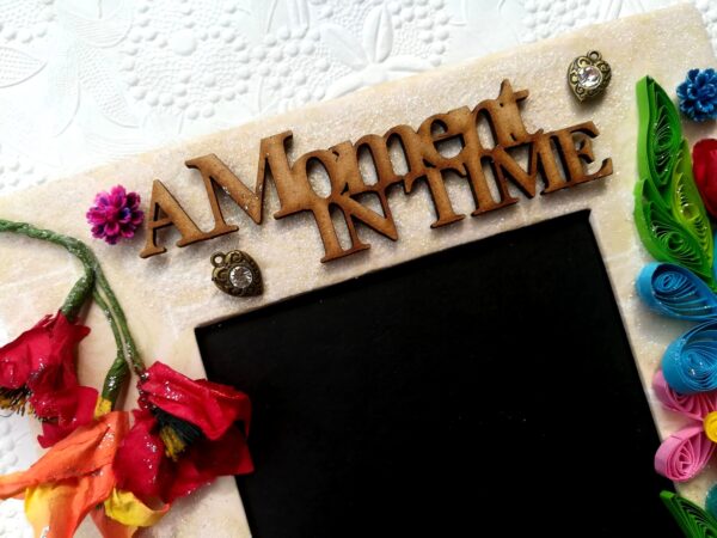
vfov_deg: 53.1
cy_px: 269
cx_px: 358
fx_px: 539
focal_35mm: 26
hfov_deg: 67.3
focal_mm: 3.83
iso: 50
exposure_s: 1/389
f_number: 2.2
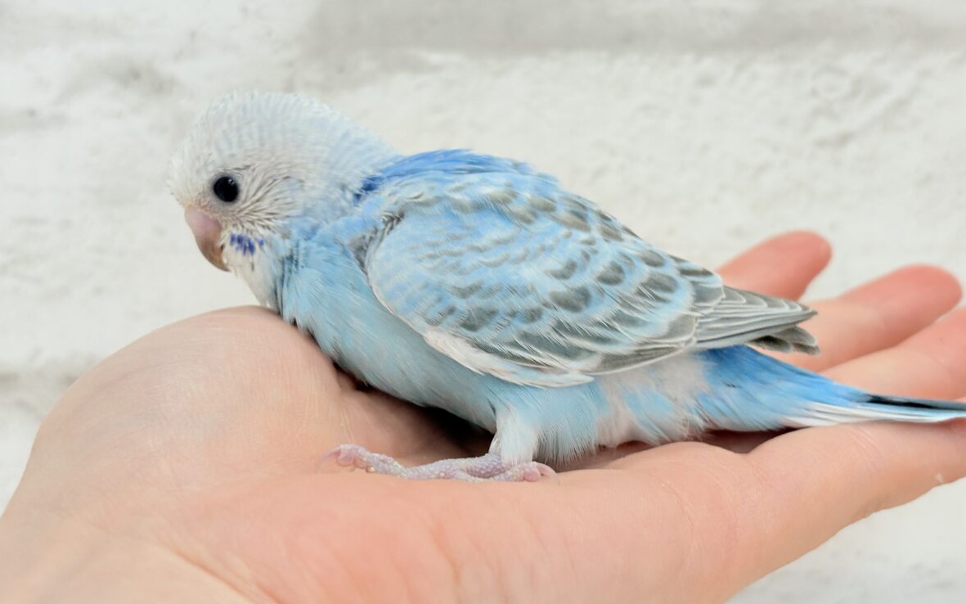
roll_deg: +1.0
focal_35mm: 56
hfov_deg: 36.3
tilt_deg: -1.0
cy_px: 255
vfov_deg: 23.1
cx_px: 479
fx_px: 1474
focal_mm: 5.96
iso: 80
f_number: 1.6
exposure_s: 1/100
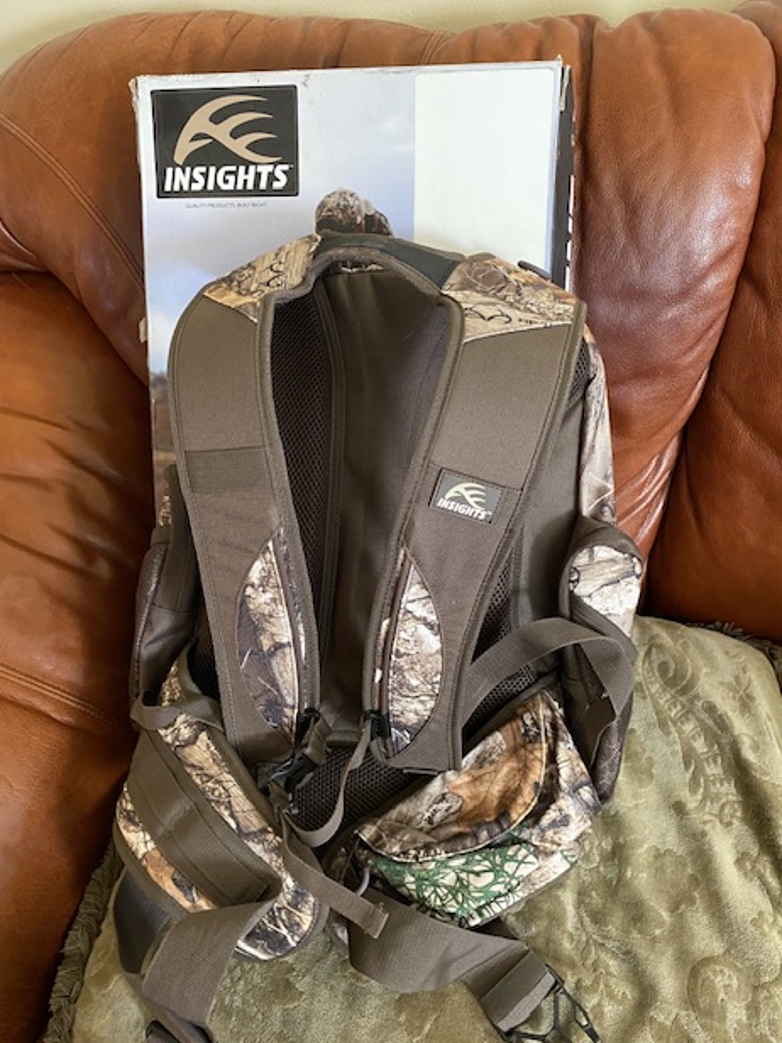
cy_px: 530
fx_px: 813
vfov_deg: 65.3
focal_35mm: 27
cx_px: 383
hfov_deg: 51.4
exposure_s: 1/40
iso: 500
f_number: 1.8
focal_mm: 4.25
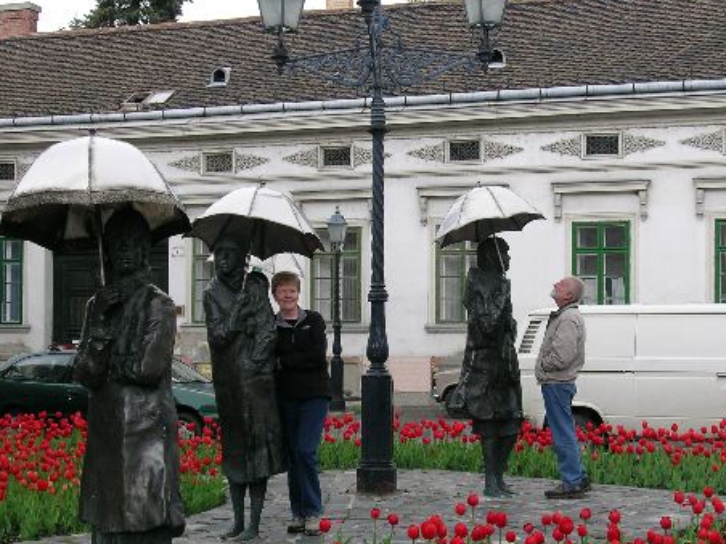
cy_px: 319
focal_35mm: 61
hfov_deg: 31.6
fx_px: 1279
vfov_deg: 24.0
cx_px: 416
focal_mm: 9.5
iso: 50
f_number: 4.7
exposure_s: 1/79.4
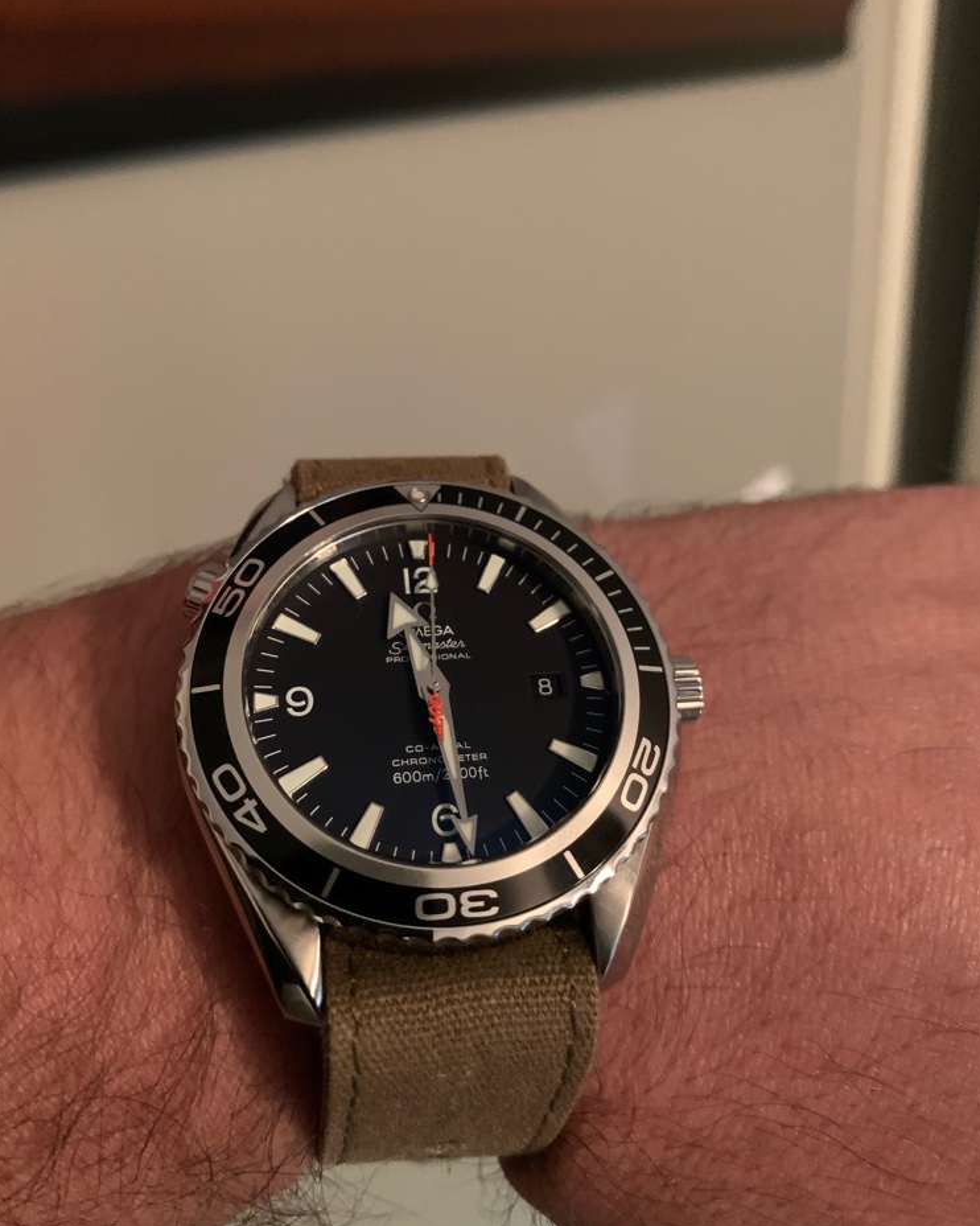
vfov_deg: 62.1
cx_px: 481
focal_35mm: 28
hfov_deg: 51.5
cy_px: 565
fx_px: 1015
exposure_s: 1/20
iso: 640
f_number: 1.8
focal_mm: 4.25
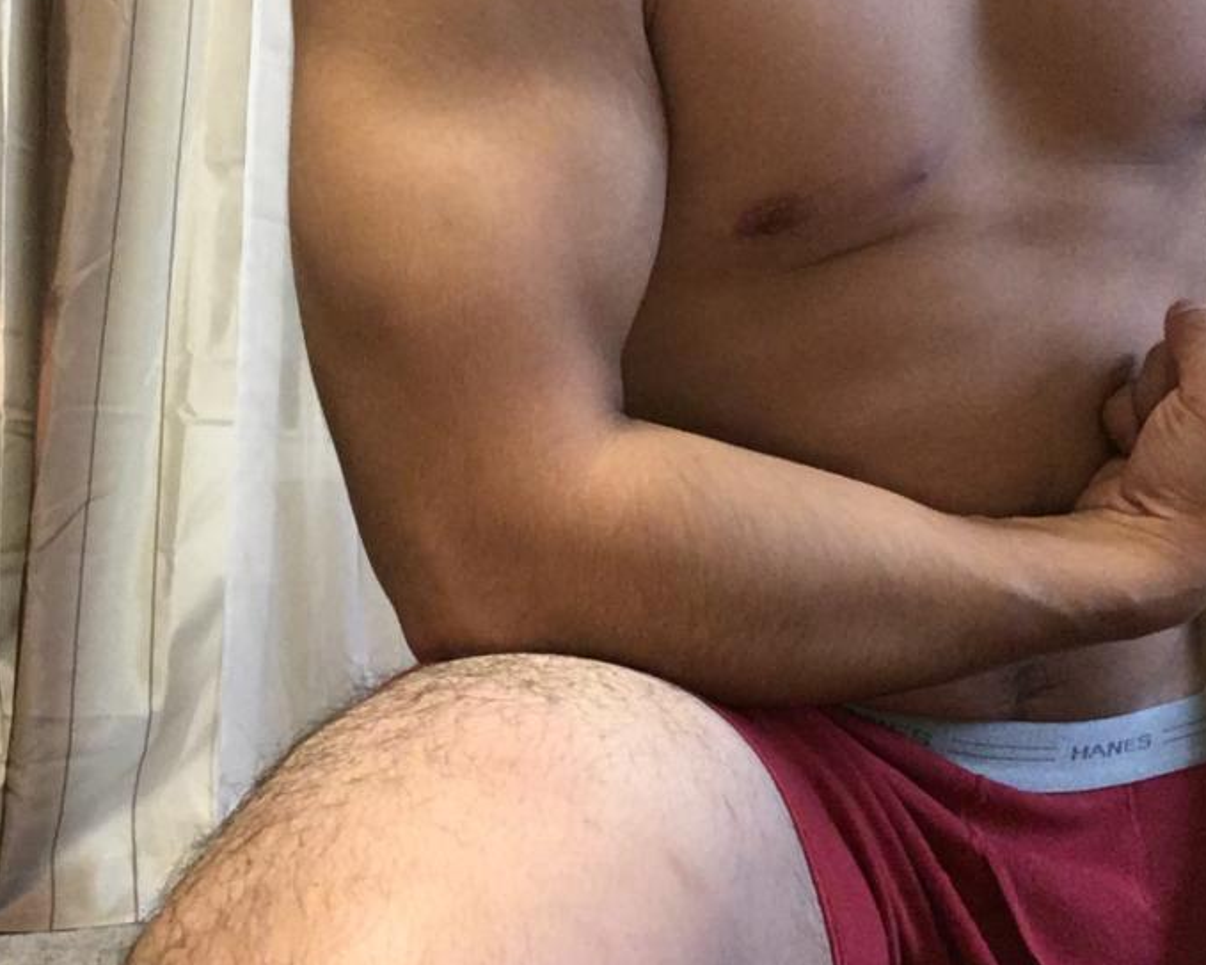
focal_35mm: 41
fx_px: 1463
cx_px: 607
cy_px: 347
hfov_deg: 44.8
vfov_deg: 36.2
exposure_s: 1/30
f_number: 2.4
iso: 250
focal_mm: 2.15
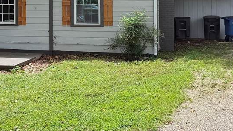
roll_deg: -0.1
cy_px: 2
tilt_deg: +0.6
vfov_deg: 18.9
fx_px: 383
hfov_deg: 33.0
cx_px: 52
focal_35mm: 62
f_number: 1.78
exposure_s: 1/1271
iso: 80
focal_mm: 6.76
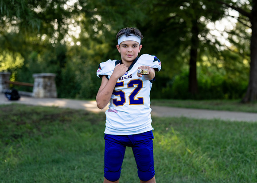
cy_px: 75
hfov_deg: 30.5
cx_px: 135
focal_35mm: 64
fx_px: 471
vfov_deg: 22.0
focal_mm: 50
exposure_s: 1/640
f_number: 2.2
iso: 100
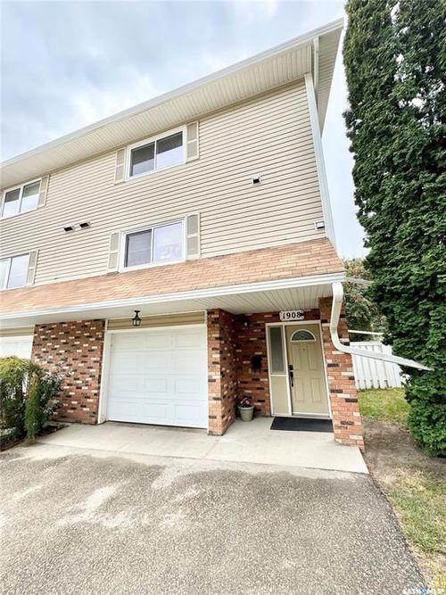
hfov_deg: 85.7
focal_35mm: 14
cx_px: 223
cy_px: 298
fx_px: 241
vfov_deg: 102.1
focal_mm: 2.22
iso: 40
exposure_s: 1/263
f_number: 2.2
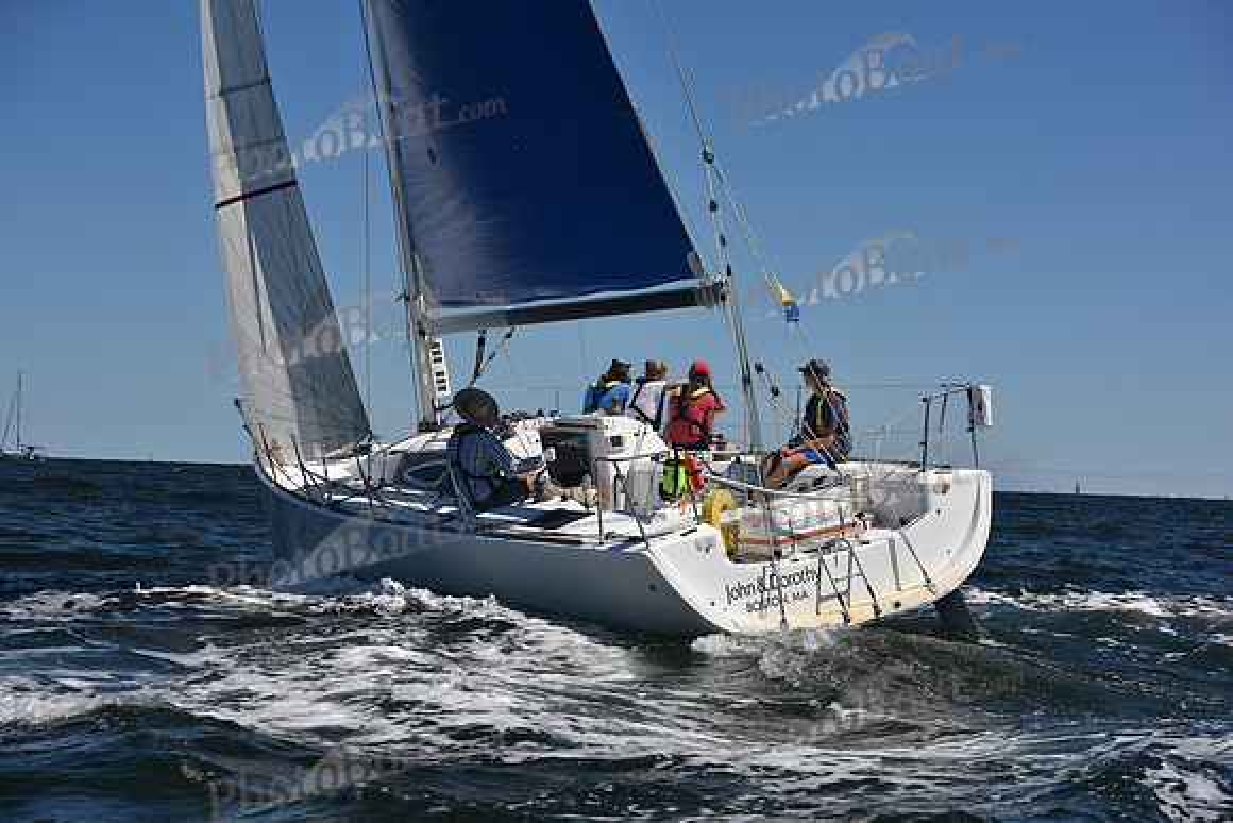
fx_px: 2398
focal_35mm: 70
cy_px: 412
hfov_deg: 28.8
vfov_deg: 19.5
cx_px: 616
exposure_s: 1/800
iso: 200
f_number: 6.3
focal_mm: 70
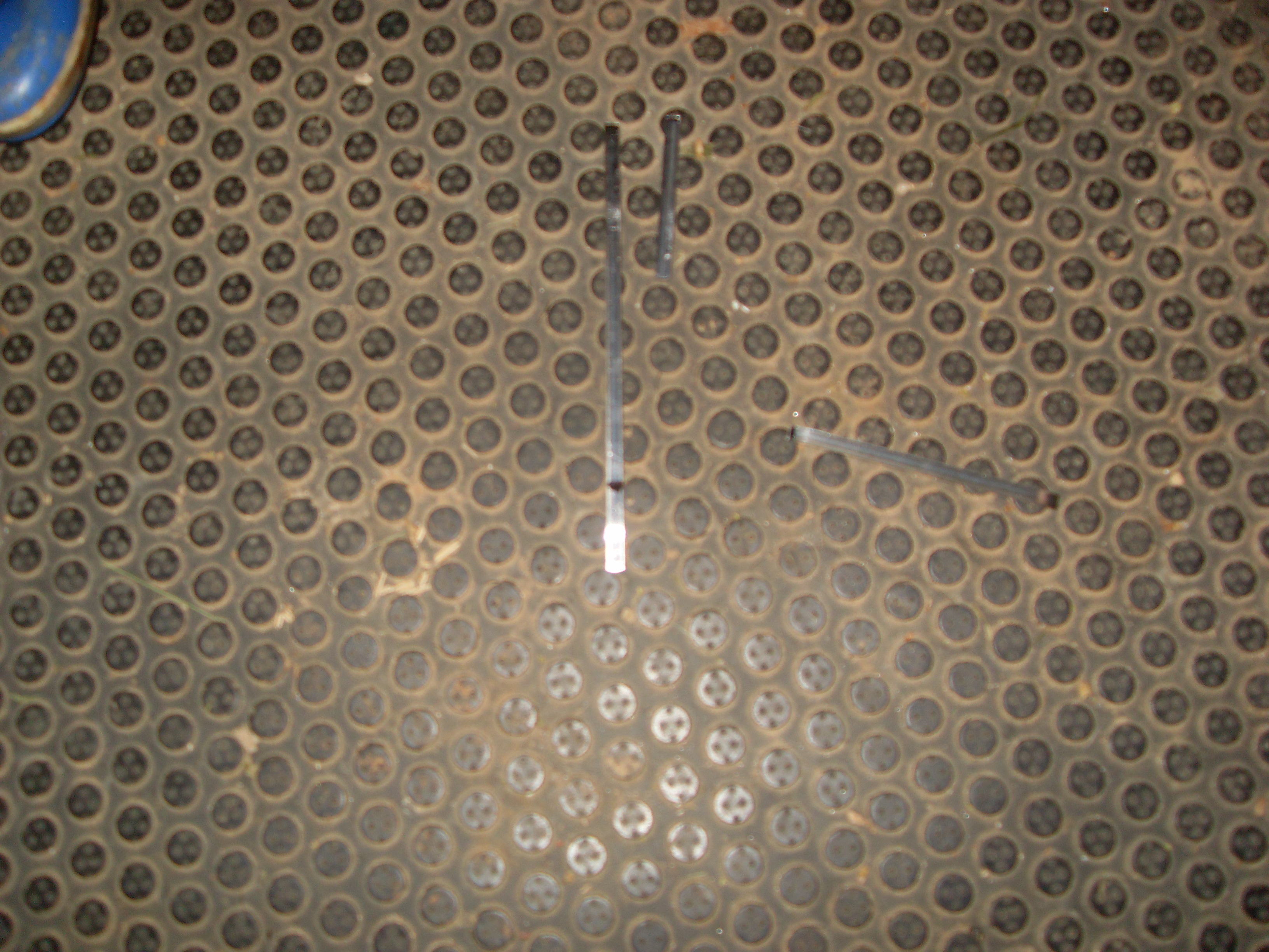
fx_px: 1356
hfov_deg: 50.1
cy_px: 476
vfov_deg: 38.7
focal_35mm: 37
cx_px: 634
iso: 100
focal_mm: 6.3
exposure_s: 1/45
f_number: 2.8
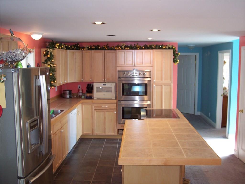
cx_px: 122
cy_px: 92
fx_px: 269
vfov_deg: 37.7
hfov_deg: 49.0
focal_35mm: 38
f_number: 2.8
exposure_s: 1/30
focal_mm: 8
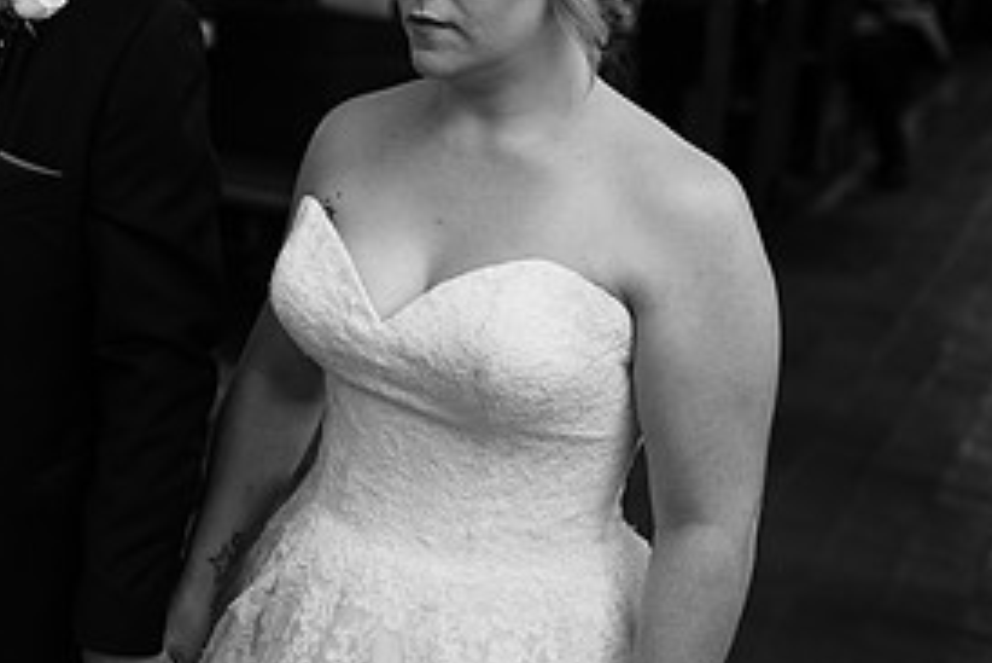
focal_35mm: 74
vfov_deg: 18.4
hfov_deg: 26.5
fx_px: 2040
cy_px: 257
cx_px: 127
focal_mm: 35
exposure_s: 1/100
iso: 500
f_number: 2.5
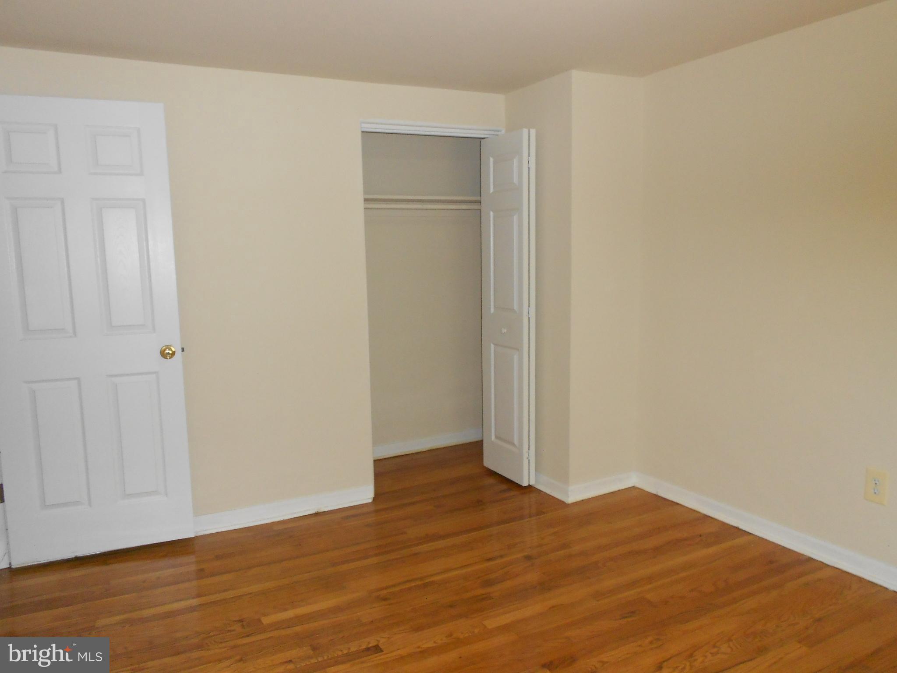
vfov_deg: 53.1
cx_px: 448
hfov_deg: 67.3
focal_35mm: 26
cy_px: 336
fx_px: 674
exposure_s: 1/25
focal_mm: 4.6
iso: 250
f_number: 3.2
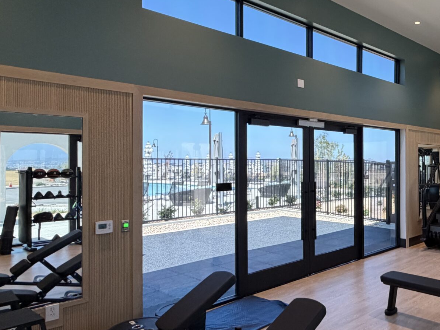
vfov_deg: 46.8
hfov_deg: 53.2
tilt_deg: +0.0
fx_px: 381
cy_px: 161
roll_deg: +0.3
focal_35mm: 30
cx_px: 389
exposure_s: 1/121
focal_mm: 2.22
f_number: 2.2
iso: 200
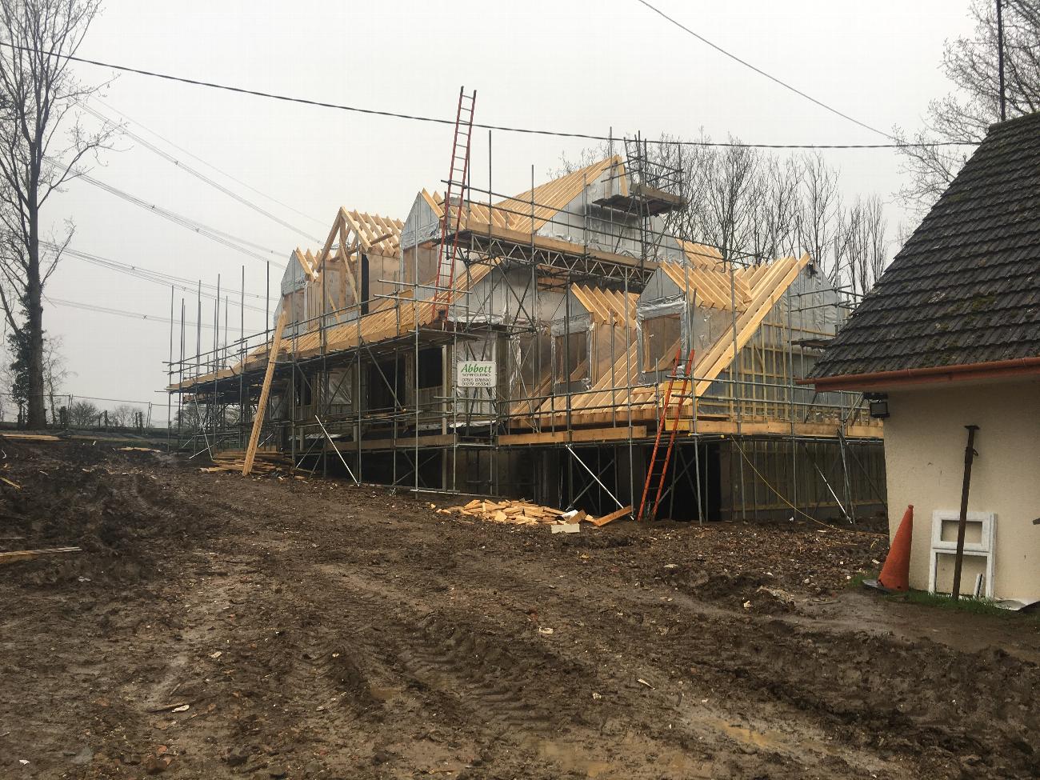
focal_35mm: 29
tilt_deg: +5.4
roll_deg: +0.5
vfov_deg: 48.2
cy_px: 390
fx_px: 871
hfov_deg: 61.7
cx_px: 520
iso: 25
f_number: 2.2
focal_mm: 4.15
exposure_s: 1/100
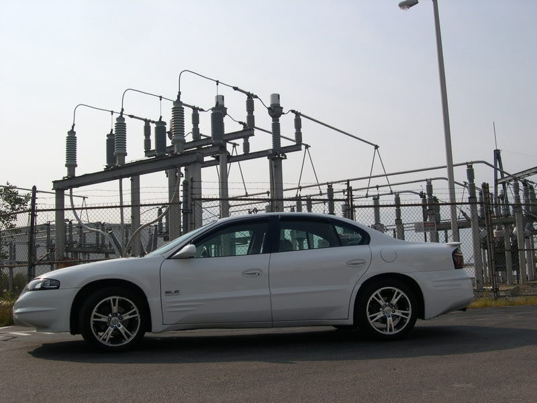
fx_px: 589
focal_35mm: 38
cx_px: 268
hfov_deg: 49.0
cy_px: 202
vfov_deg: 37.7
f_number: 7.6
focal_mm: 8
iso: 100
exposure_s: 1/420
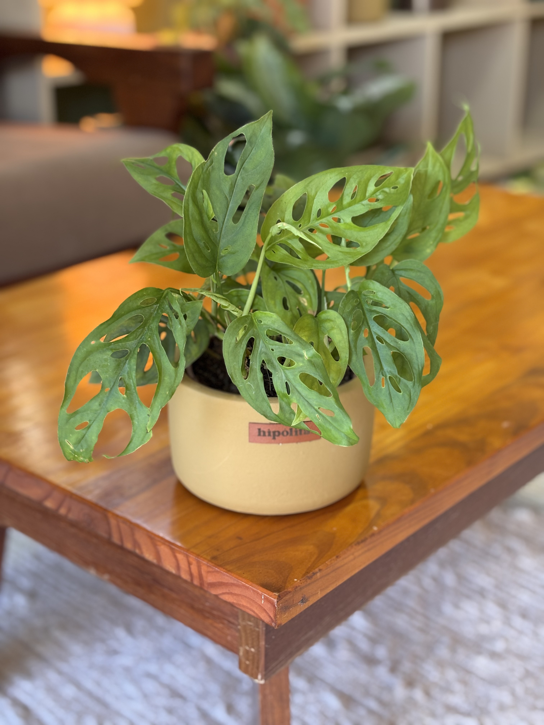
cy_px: 362
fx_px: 1090
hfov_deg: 28.0
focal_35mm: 52
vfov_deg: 36.8
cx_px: 272
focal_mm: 5.96
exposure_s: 1/40
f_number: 1.6
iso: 160
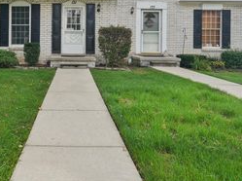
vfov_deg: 44.7
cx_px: 65
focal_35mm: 30
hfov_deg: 57.2
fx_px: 211
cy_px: 42
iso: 100
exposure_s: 1/100
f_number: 8
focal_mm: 15.6
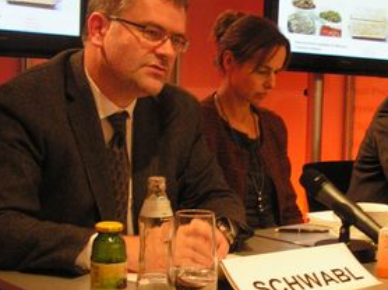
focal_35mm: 70
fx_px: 784
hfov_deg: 27.4
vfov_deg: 21.0
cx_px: 294
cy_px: 131
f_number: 2.8
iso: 200
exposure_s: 1/20
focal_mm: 6.3
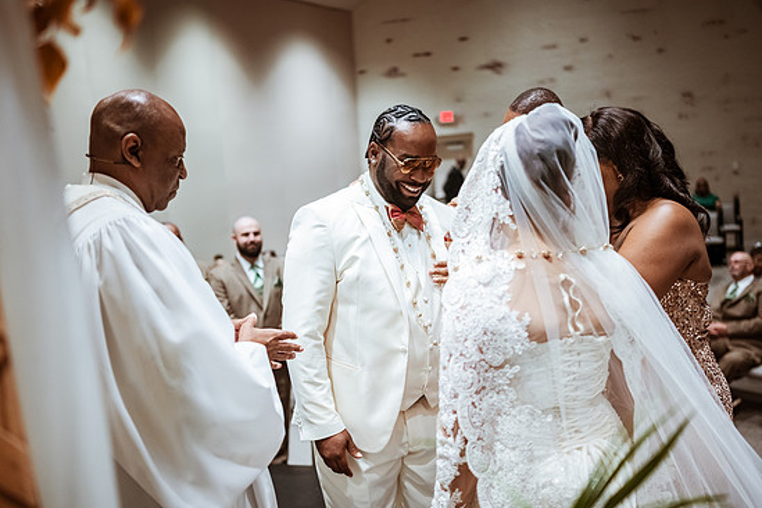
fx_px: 783
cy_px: 266
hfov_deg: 51.9
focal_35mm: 37
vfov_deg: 35.9
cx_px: 380
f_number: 1.8
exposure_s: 1/500
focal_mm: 35
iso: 1000
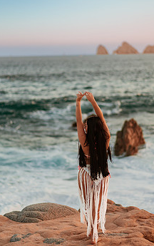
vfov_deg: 26.8
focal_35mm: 77
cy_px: 107
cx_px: 86
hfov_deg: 17.0
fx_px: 516
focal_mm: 58
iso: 100
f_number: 1.4
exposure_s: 1/1600
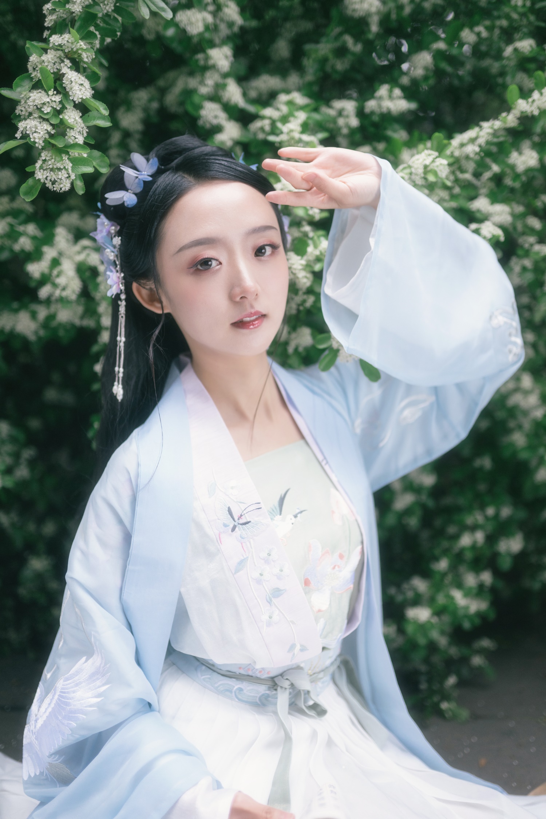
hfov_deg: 37.9
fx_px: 796
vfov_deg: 54.4
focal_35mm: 35
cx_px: 273
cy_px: 410
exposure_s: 1/320
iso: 500
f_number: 1.4
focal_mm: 35
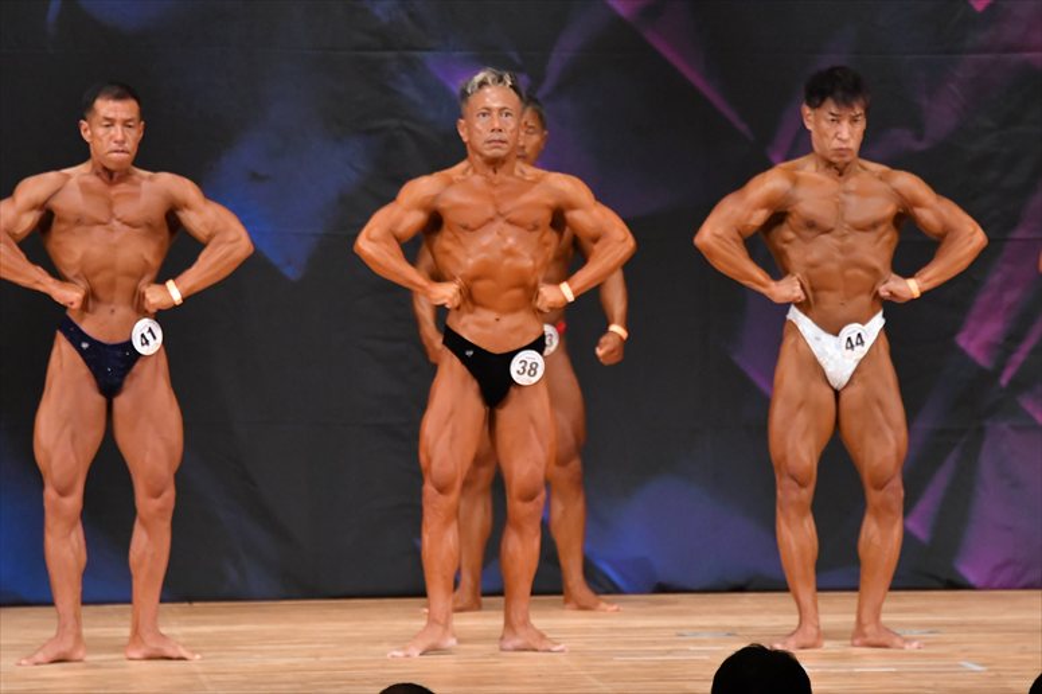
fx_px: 8245
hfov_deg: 7.2
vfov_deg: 4.8
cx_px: 521
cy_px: 347
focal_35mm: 285
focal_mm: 190
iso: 5600
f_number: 5.6
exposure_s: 1/400
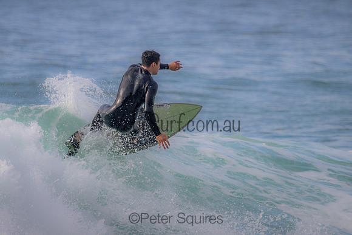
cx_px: 154
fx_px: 10486
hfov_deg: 1.9
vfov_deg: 1.3
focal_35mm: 1072
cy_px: 78
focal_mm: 800
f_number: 11
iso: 1600
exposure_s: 1/2000
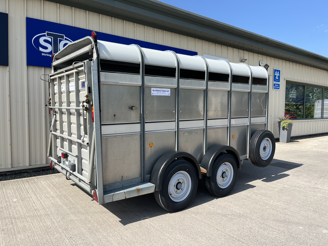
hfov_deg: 67.3
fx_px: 246
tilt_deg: -2.0
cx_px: 164
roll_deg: -0.7
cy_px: 123
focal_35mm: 26
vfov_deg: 53.1
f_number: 1.6
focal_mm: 5.1
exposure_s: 1/2755
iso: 50
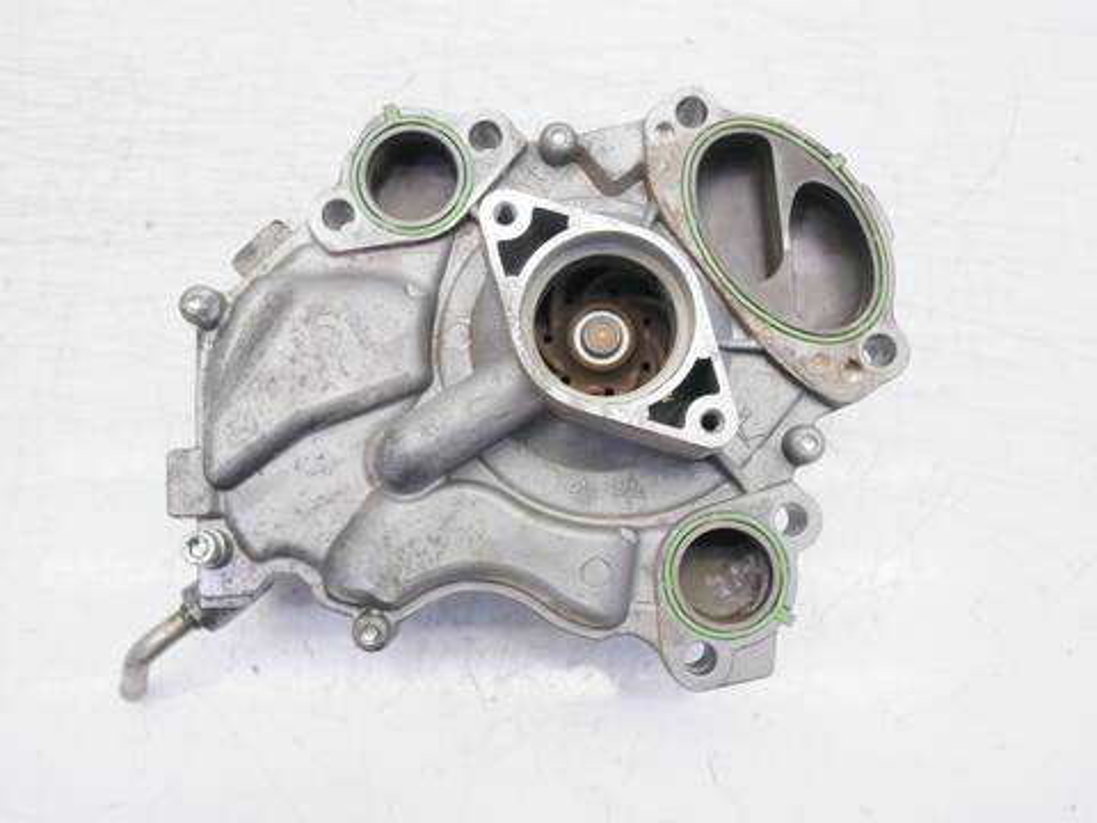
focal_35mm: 34
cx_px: 548
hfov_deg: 54.0
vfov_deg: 41.8
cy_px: 412
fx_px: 1077
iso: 200
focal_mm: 17
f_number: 4
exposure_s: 1/60
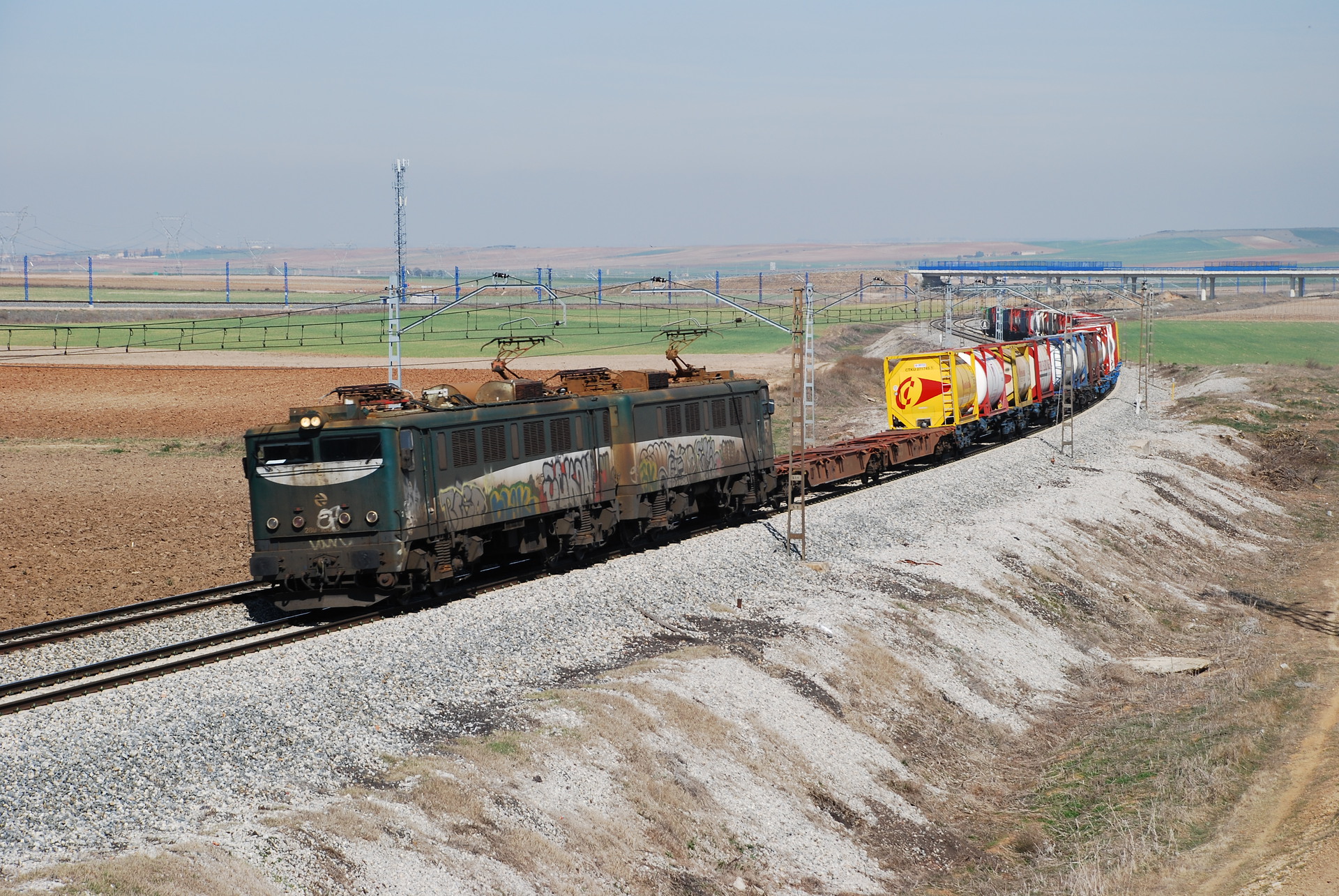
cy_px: 448
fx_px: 3910
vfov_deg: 13.1
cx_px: 670
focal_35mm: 105
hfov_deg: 19.4
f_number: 7.1
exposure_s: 1/320
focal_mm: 70
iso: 100
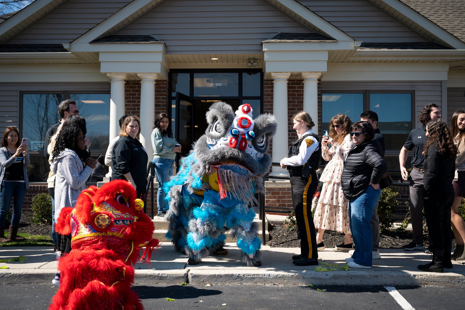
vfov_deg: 30.3
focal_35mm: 44
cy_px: 155
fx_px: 572
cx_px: 232
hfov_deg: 44.2
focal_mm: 42
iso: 400
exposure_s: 1/1600
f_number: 5
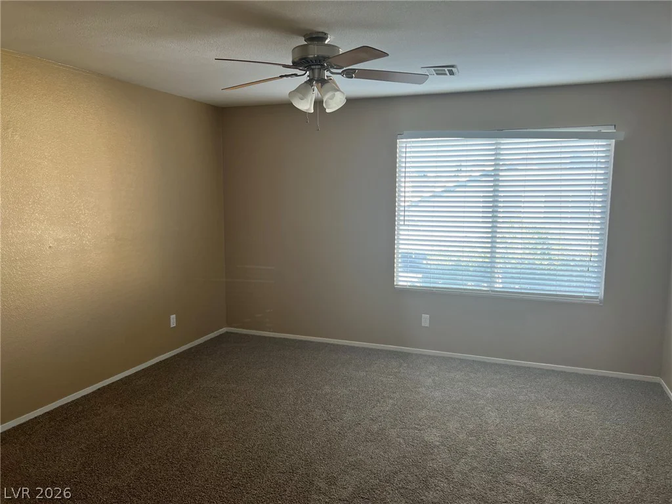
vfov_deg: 53.1
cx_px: 336
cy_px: 252
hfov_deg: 67.3
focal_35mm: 26
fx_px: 505
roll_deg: -0.1
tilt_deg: -7.2
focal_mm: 5.7
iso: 80
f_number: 1.5
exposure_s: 1/120
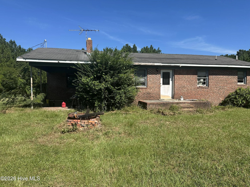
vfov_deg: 56.8
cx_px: 125
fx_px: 173
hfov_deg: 71.6
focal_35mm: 24
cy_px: 94
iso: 80
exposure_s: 1/3717
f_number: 1.78
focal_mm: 6.86
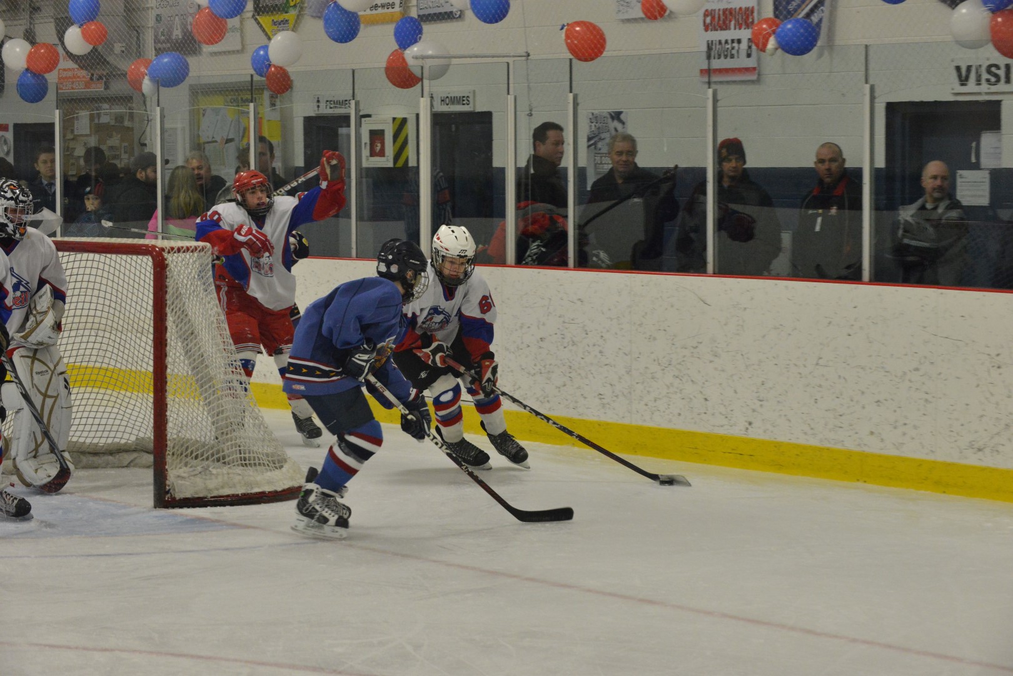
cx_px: 506
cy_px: 338
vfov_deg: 13.0
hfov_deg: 19.5
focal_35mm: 105
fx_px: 2954
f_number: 9
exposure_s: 1/320
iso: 6400
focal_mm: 105
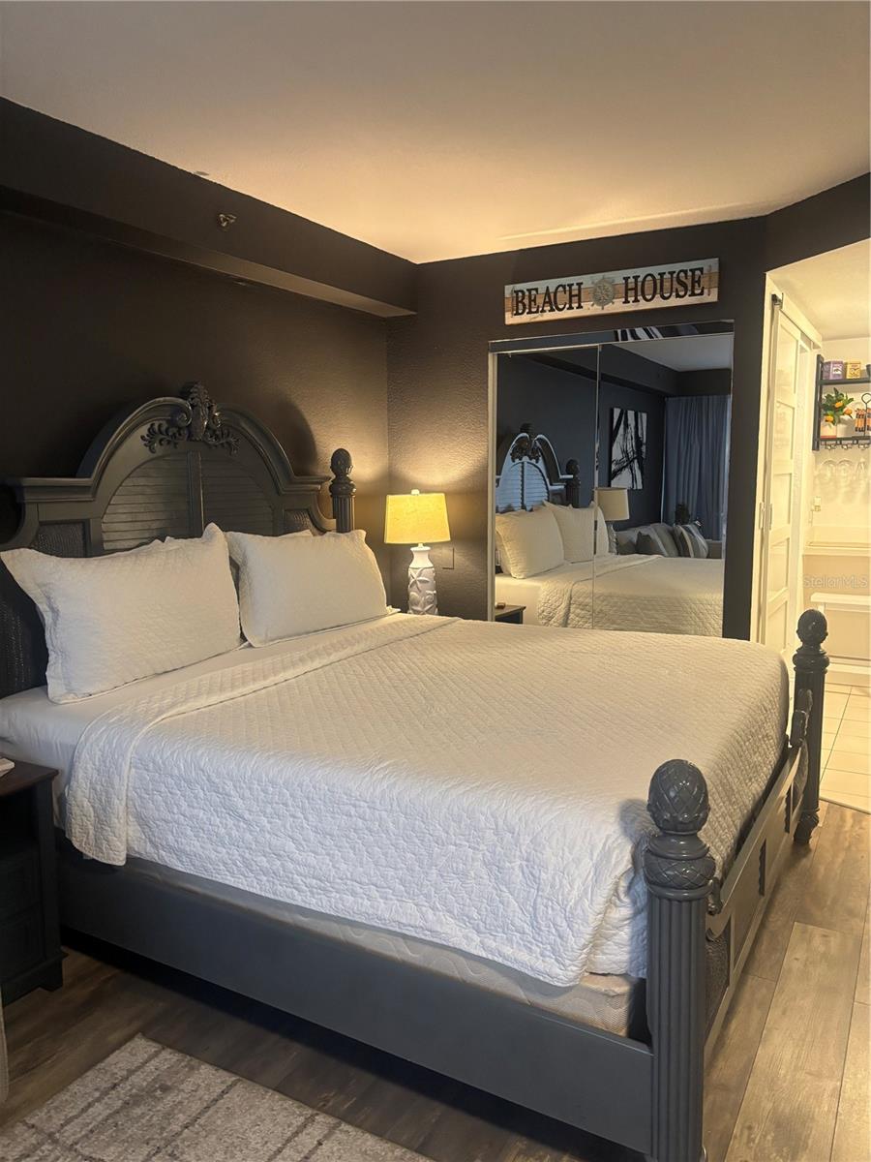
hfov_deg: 53.1
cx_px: 436
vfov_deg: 67.3
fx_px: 872
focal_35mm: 26
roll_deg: -0.1
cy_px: 581
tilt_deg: -6.6
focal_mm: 5.96
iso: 500
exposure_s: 1/60
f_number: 1.6
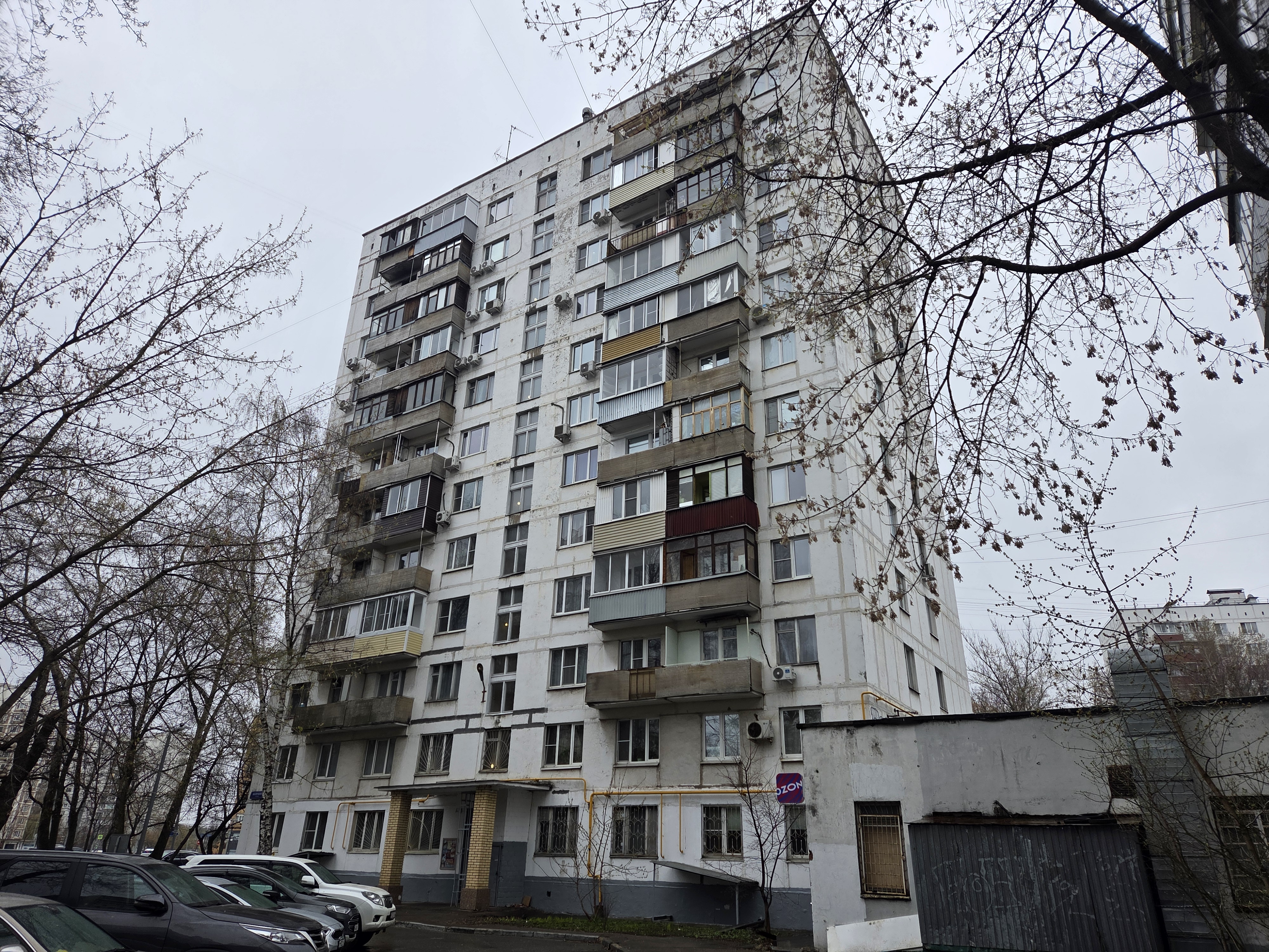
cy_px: 476
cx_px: 634
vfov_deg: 58.9
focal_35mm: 23
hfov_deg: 73.9
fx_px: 843
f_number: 1.8
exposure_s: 1/1967
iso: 80
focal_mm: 5.4
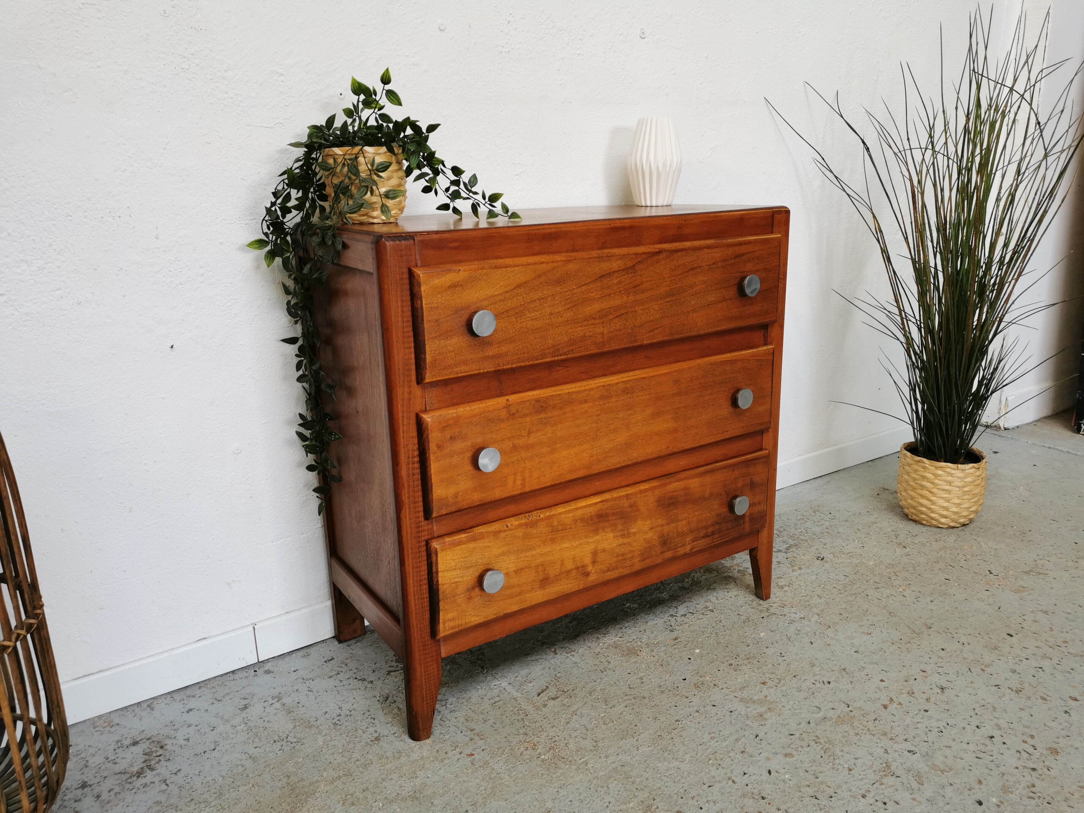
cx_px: 542
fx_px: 846
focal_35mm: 27
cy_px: 406
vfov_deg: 51.4
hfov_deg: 65.3
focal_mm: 5.58
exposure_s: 1/100
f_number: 1.8
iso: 125
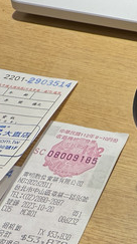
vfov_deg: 30.3
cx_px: 287
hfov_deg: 14.1
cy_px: 166
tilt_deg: -49.0
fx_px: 447
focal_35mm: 69
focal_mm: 2.22
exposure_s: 1/120
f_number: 2.2
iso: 100
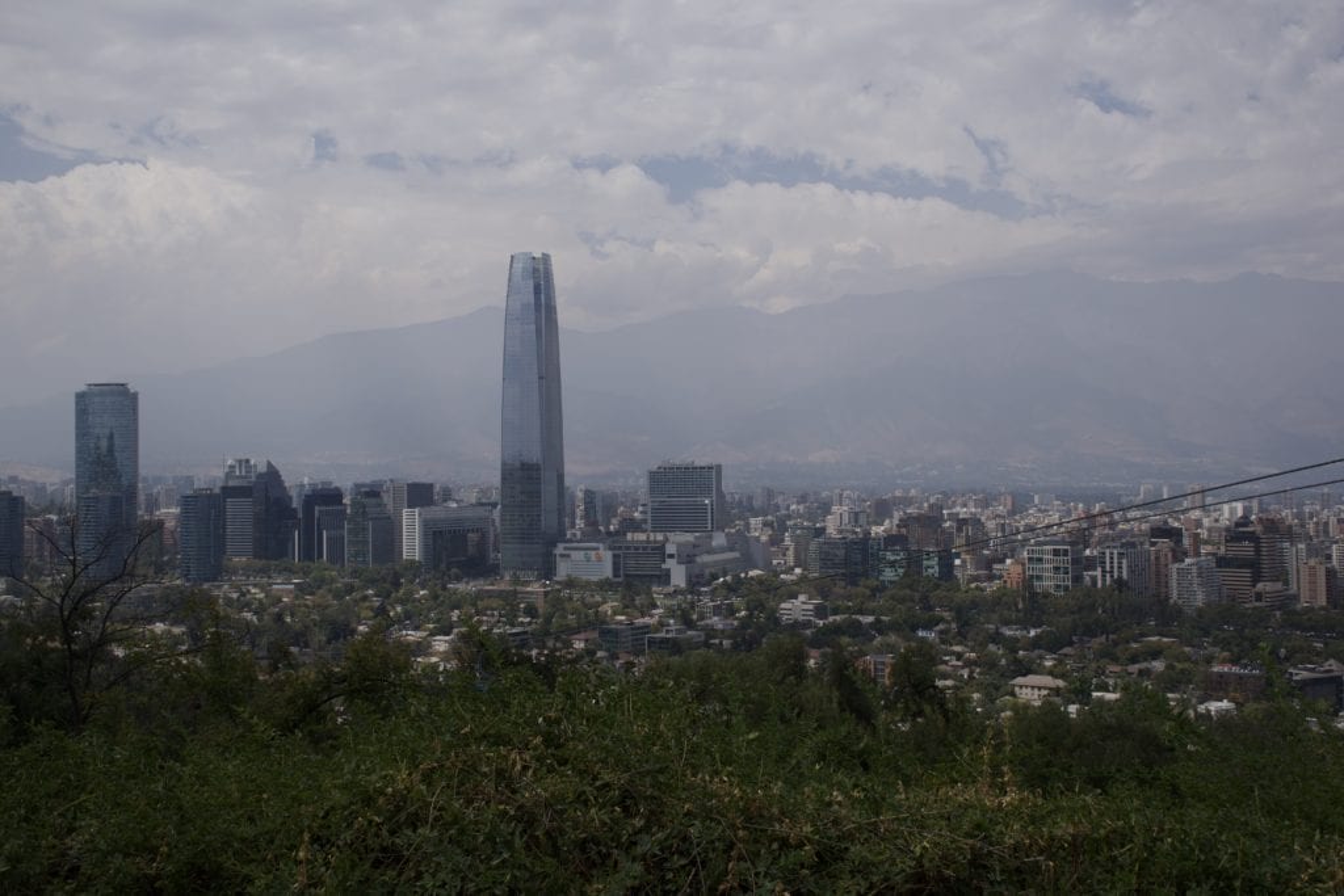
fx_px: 1512
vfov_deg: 33.0
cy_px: 448
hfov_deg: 47.9
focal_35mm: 40
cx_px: 672
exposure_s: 1/1600
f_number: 6.3
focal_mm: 27
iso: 250
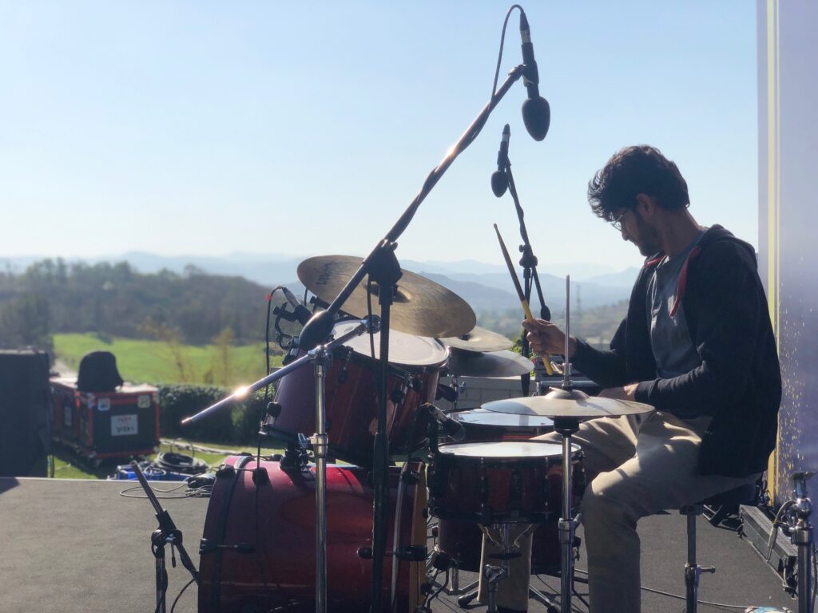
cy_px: 306
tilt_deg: -0.2
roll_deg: +0.8
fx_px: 1229
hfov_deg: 36.8
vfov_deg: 28.0
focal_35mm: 52
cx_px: 409
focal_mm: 6
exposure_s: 1/2404
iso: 16
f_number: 2.4
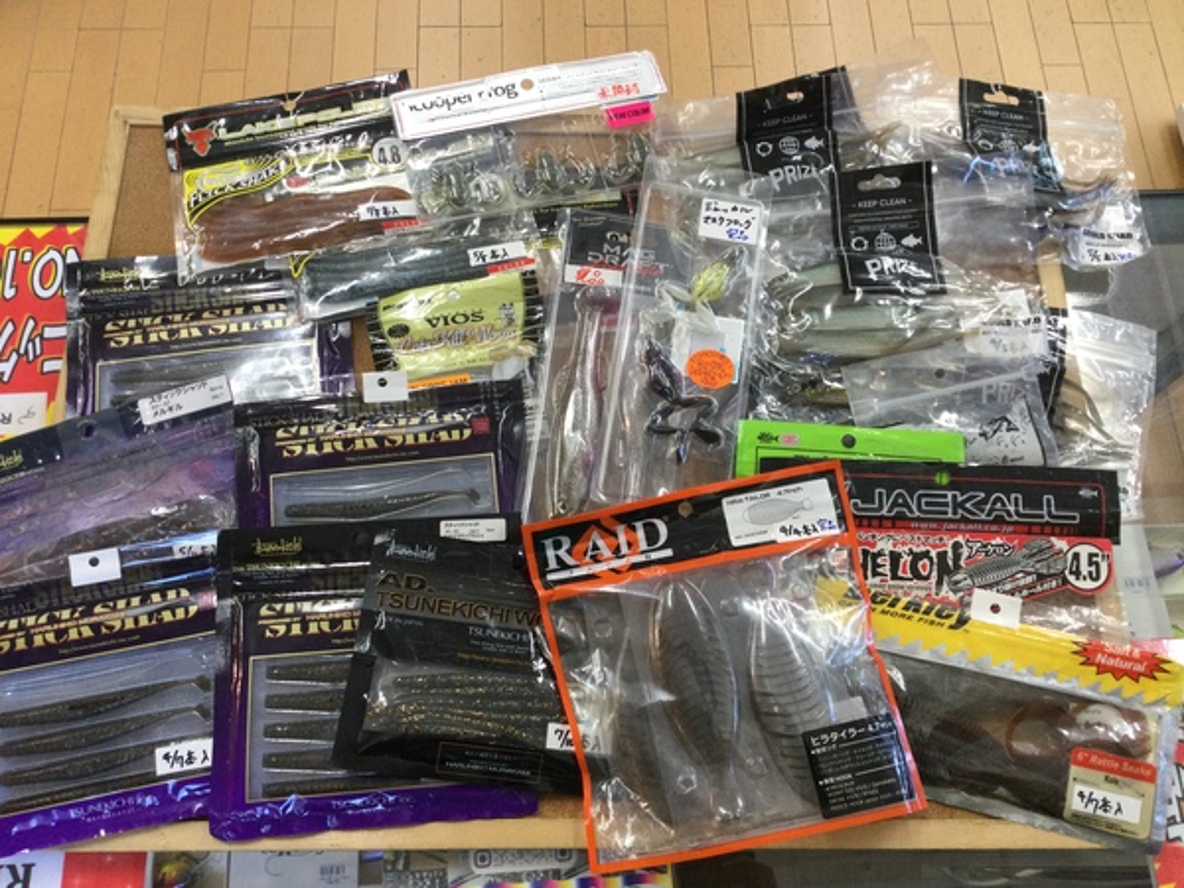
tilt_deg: -69.2
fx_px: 1060
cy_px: 444
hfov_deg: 58.4
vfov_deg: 45.4
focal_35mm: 31
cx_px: 592
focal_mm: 3.3
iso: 32
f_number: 2.4
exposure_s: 1/30
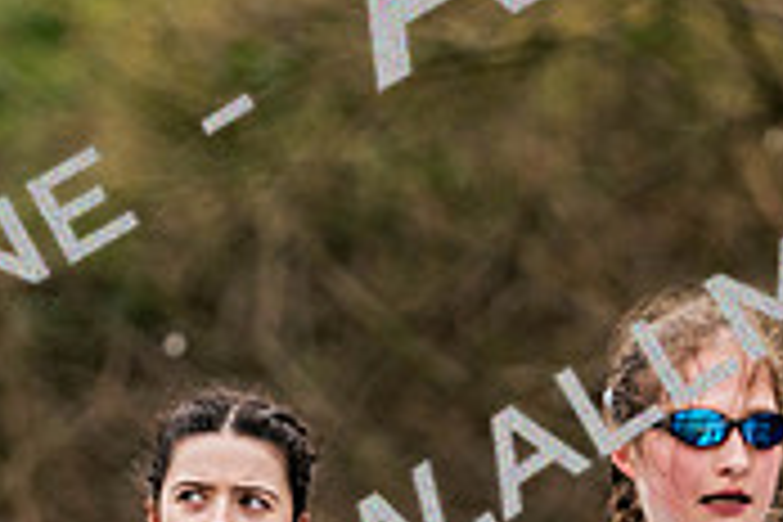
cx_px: 608
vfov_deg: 0.9
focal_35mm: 1583
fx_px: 34428
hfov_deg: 1.3
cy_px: 749
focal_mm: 474
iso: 1600
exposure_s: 1/2000
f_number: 6.3
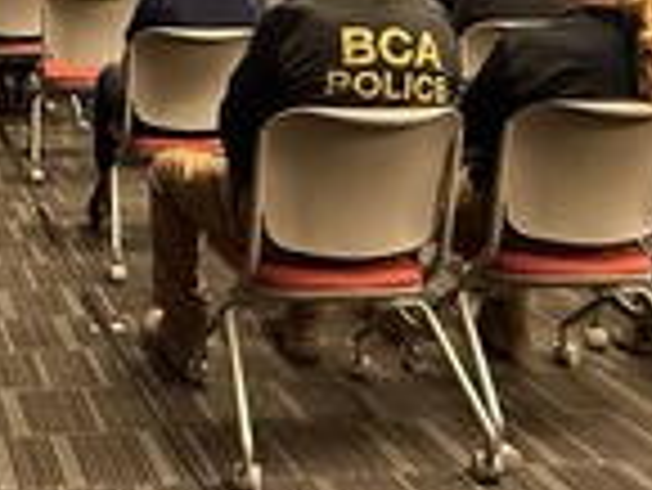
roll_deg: -0.6
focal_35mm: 52
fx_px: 980
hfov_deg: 33.9
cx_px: 18
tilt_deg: -3.5
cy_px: 34
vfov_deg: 26.9
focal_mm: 2.22
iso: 640
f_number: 2.2
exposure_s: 1/60
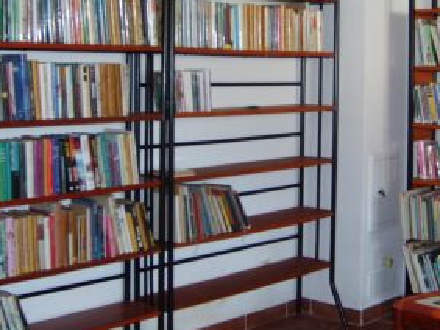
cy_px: 136
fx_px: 789
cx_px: 247
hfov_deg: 31.1
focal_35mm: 62
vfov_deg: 23.7
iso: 100
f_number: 2.8
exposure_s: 1/45
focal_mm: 5.8
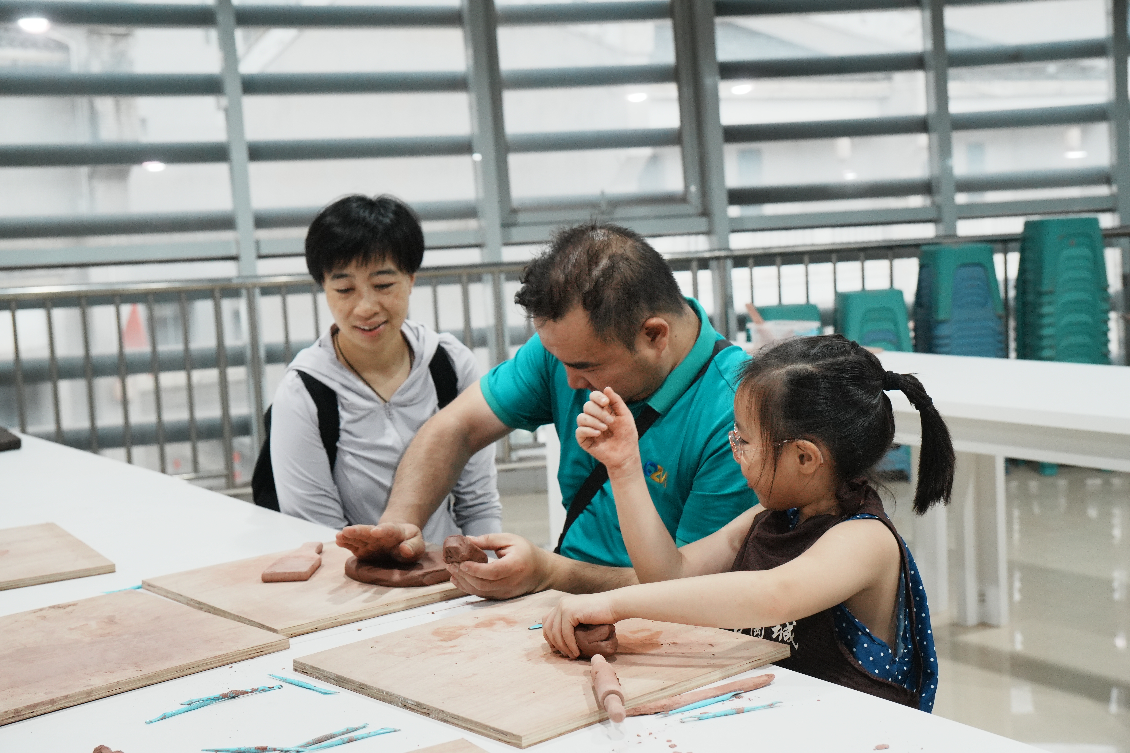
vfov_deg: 27.3
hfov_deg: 40.0
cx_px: 565
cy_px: 376
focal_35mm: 50
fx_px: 1554
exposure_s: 1/250
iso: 800
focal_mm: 33
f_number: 4
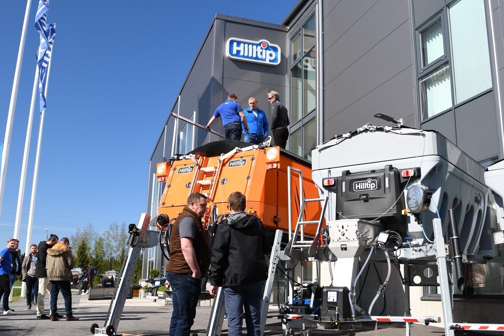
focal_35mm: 36
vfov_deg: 36.9
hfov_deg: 53.1
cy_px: 168
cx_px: 252
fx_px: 504
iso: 100
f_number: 2.8
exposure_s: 1/640
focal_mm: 24
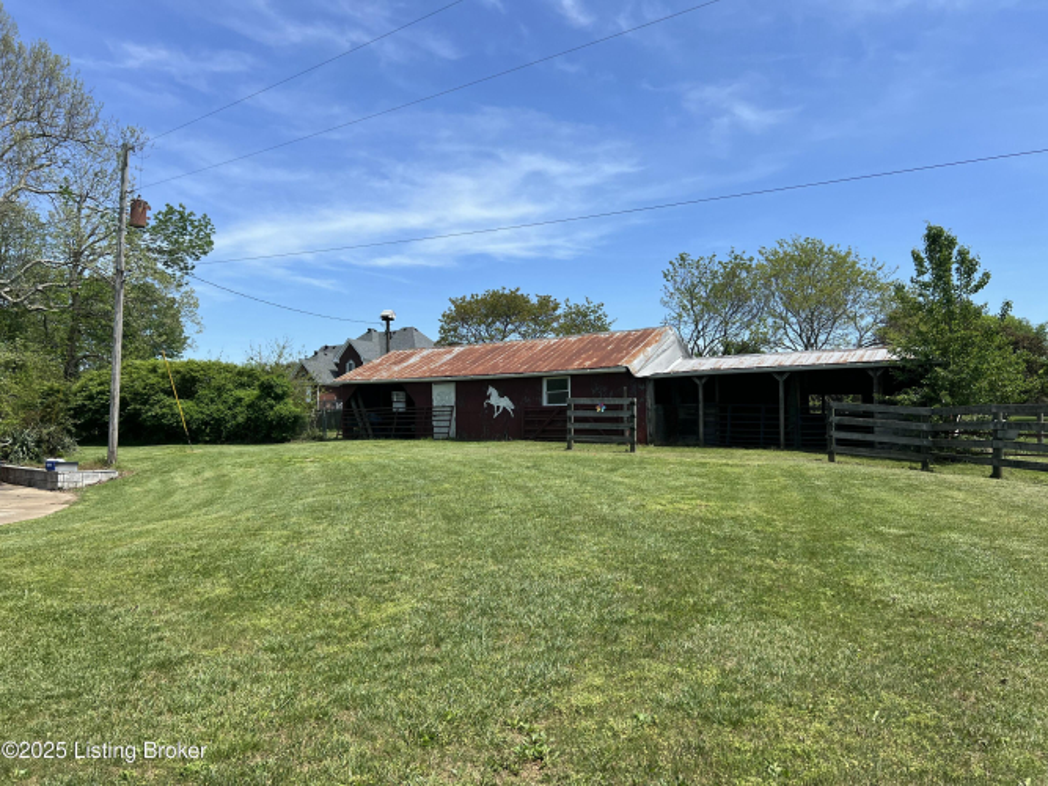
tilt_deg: +4.0
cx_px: 524
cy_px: 393
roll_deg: +1.3
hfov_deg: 67.3
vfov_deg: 53.0
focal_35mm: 26
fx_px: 787
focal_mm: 5.7
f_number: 1.5
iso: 50
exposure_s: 1/3257
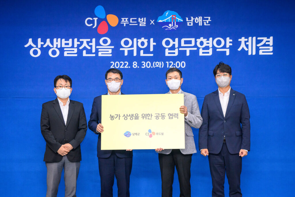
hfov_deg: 36.3
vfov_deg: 24.6
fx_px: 451
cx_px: 148
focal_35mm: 55
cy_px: 98
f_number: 5
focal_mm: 55
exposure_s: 1/160
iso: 2000
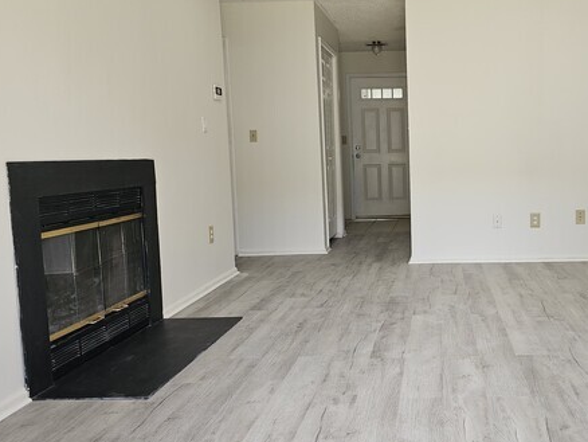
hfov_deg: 50.8
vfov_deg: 40.7
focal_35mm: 35
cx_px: 428
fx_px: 595
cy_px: 216
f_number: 1.7
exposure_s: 1/60
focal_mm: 6.3
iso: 50
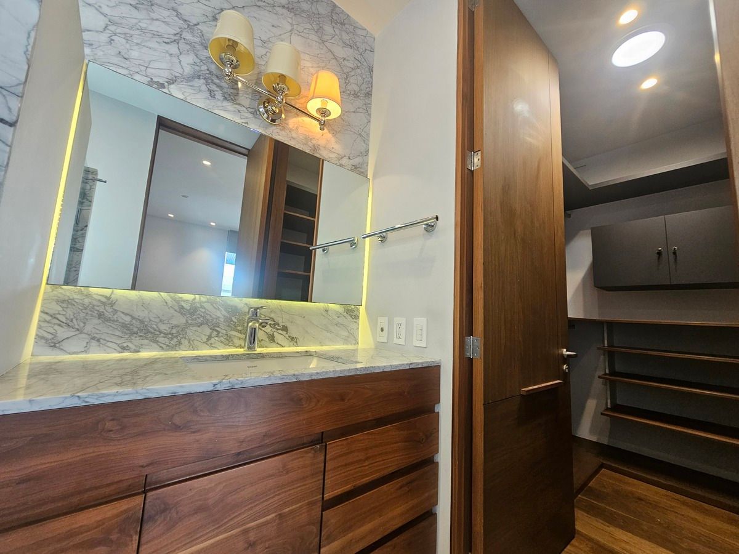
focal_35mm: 13
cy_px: 277
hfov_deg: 106.2
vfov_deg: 89.9
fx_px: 278
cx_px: 370
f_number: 2.2
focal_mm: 2.2
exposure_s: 1/60
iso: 200
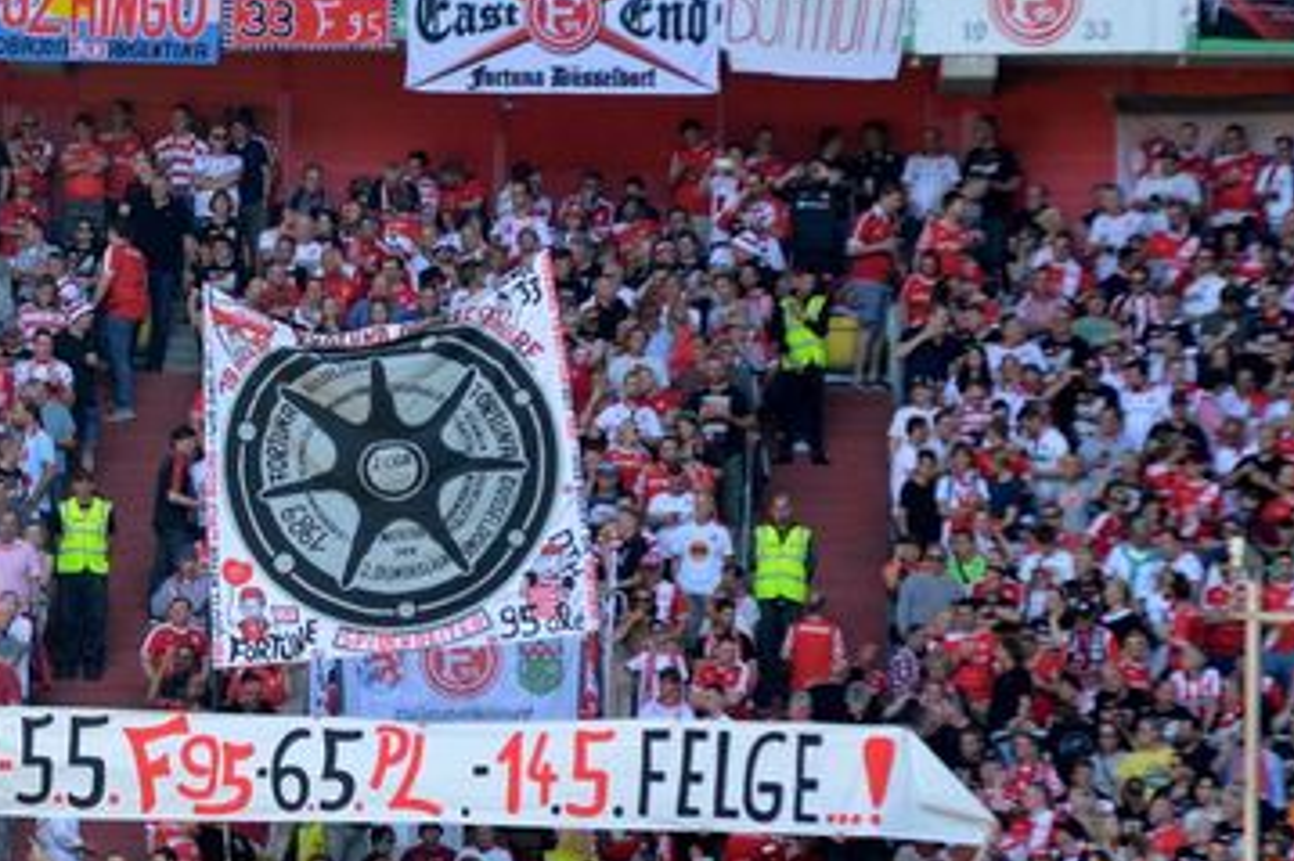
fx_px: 12423
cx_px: 357
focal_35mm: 346
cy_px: 490
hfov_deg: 6.0
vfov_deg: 4.0
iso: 800
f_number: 3.5
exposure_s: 1/640
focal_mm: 145
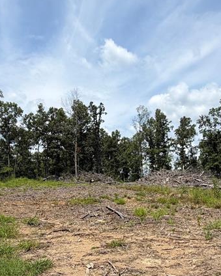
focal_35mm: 33
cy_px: 173
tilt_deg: +5.5
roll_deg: +0.5
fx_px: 270
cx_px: 119
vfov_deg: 53.6
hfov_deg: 44.5
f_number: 2.2
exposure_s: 1/1087
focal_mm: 2.22
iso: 20
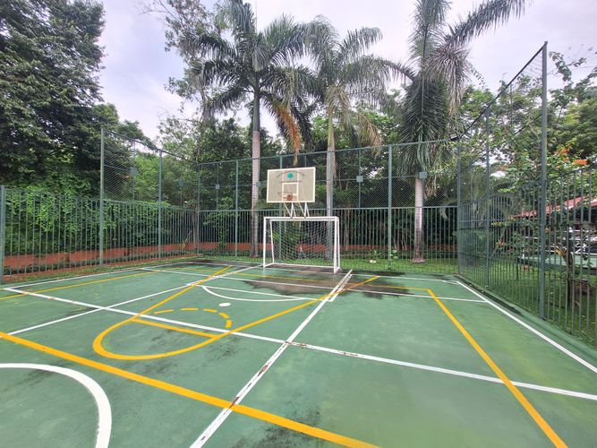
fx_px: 224
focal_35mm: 13
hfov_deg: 106.2
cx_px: 298
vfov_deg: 89.9
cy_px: 224
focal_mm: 1.74
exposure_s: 1/134
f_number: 2.2
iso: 40
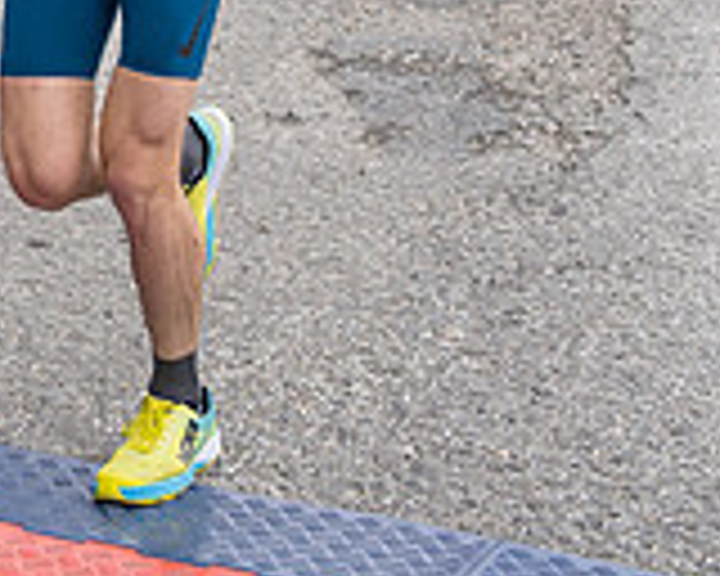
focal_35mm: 95
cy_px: -263
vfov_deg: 15.1
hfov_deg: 19.8
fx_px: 2024
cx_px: 90
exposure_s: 1/1000
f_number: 4
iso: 250
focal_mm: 28
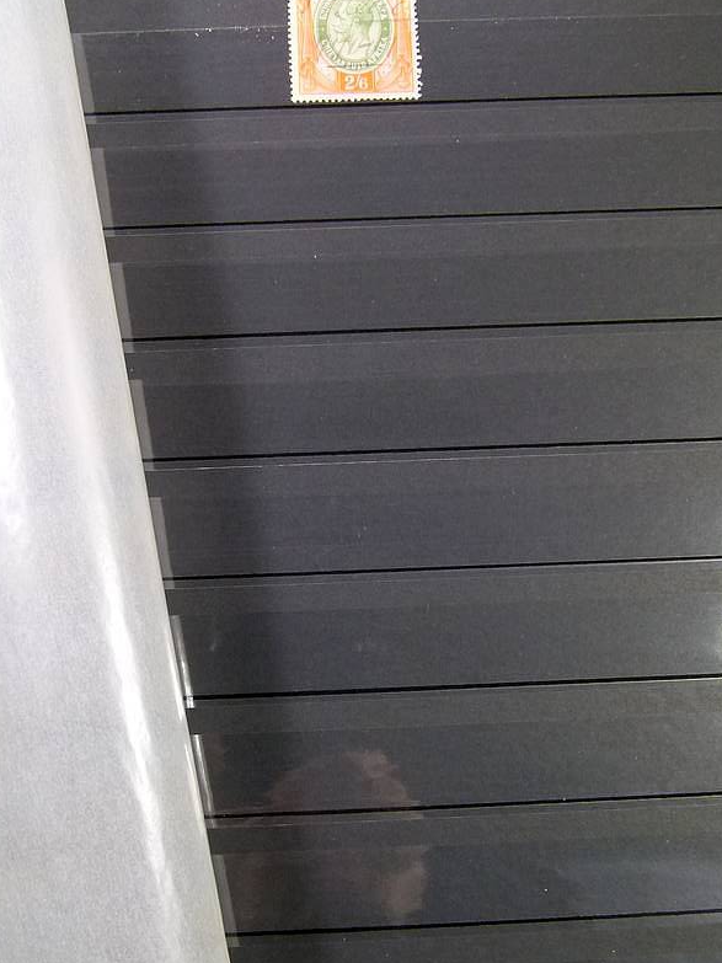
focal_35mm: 51
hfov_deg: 28.5
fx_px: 1419
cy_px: 574
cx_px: 303
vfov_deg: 37.4
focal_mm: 7
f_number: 3.1
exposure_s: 1/60
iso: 160
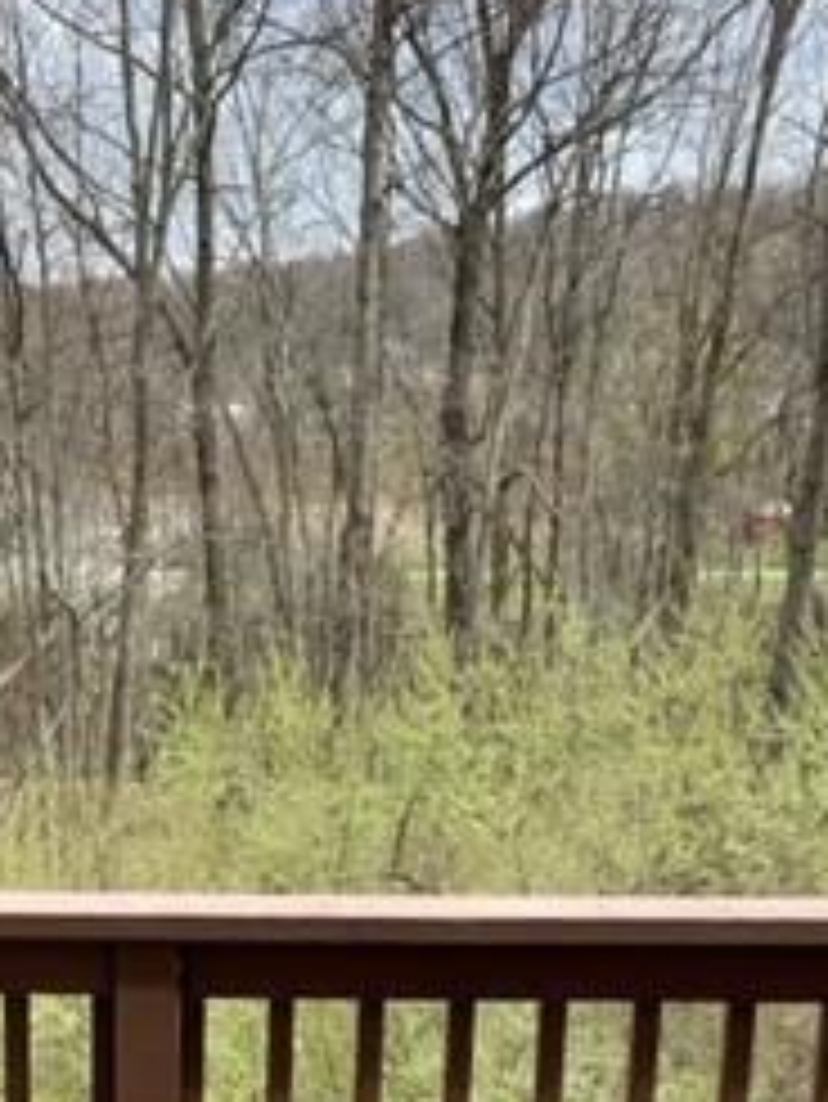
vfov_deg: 27.0
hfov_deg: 21.1
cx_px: 58
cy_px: 1089
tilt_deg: -15.7
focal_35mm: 68
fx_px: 2167
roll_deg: +0.6
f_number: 1.6
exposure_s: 1/932
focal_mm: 4.2
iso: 32
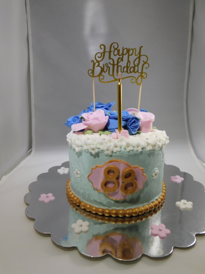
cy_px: 137
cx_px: 102
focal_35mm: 25
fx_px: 197
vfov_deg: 69.4
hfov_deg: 54.9
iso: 125
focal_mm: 4.5
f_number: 3.1
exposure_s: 1/160
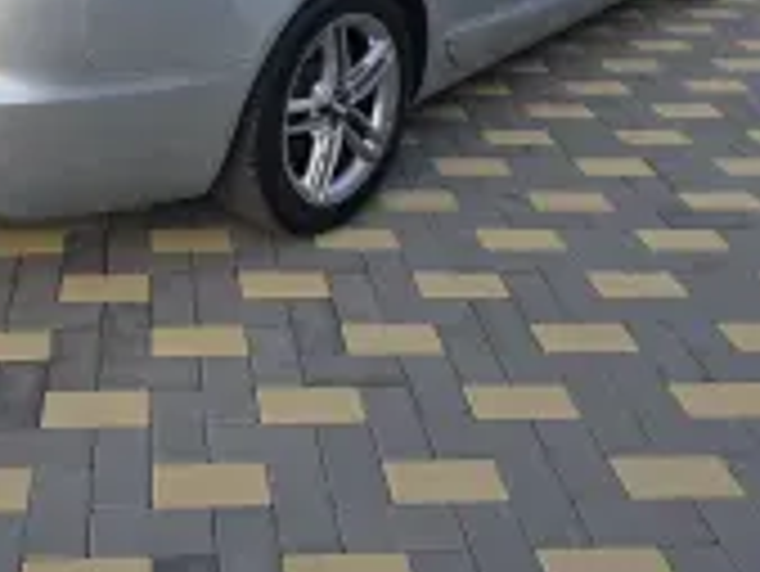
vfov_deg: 28.2
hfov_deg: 38.1
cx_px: 207
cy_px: 27
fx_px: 1077
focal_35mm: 49
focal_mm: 6.25
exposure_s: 1/100
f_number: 1.7
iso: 16
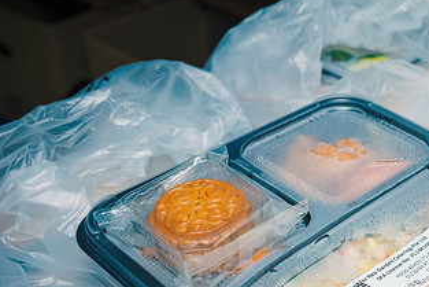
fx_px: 989
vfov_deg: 16.3
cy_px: 236
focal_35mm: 83
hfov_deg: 24.0
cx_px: 354
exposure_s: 1/160
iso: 200
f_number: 4
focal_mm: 21
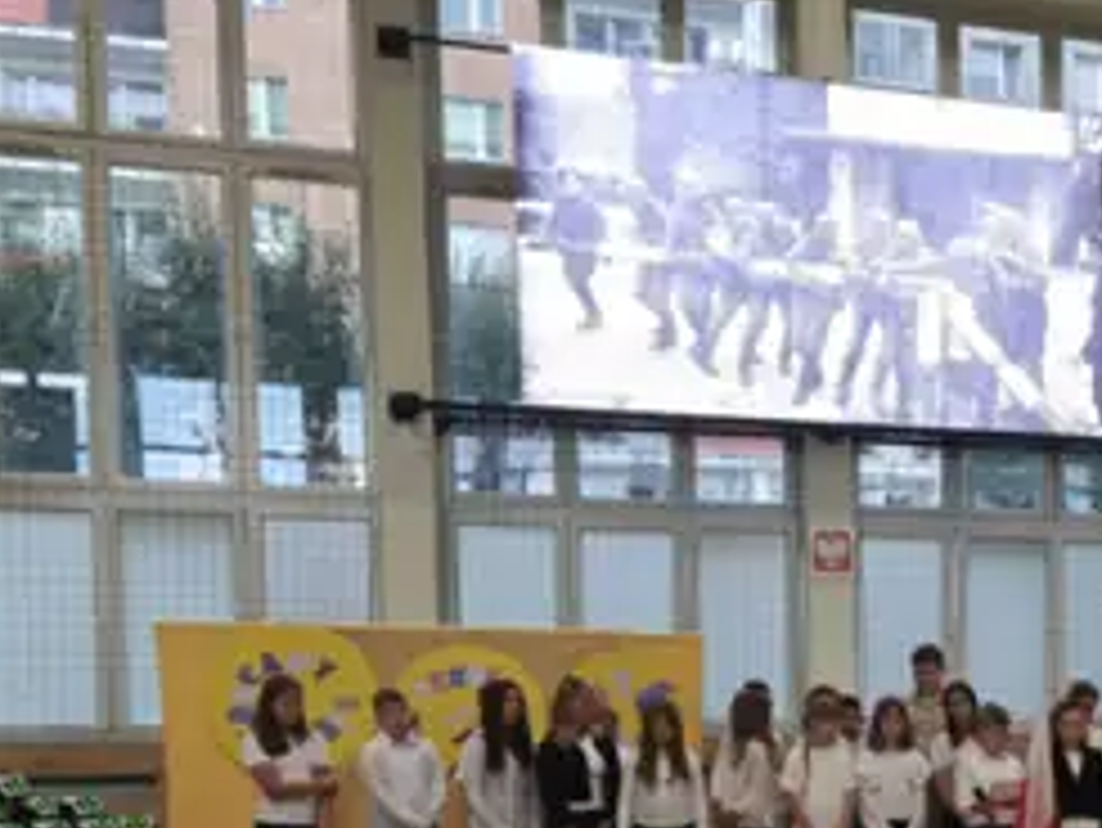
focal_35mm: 54
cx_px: 1151
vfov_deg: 26.2
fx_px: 1720
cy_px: 742
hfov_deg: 32.2
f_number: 1.7
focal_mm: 5.35
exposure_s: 1/100
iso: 80
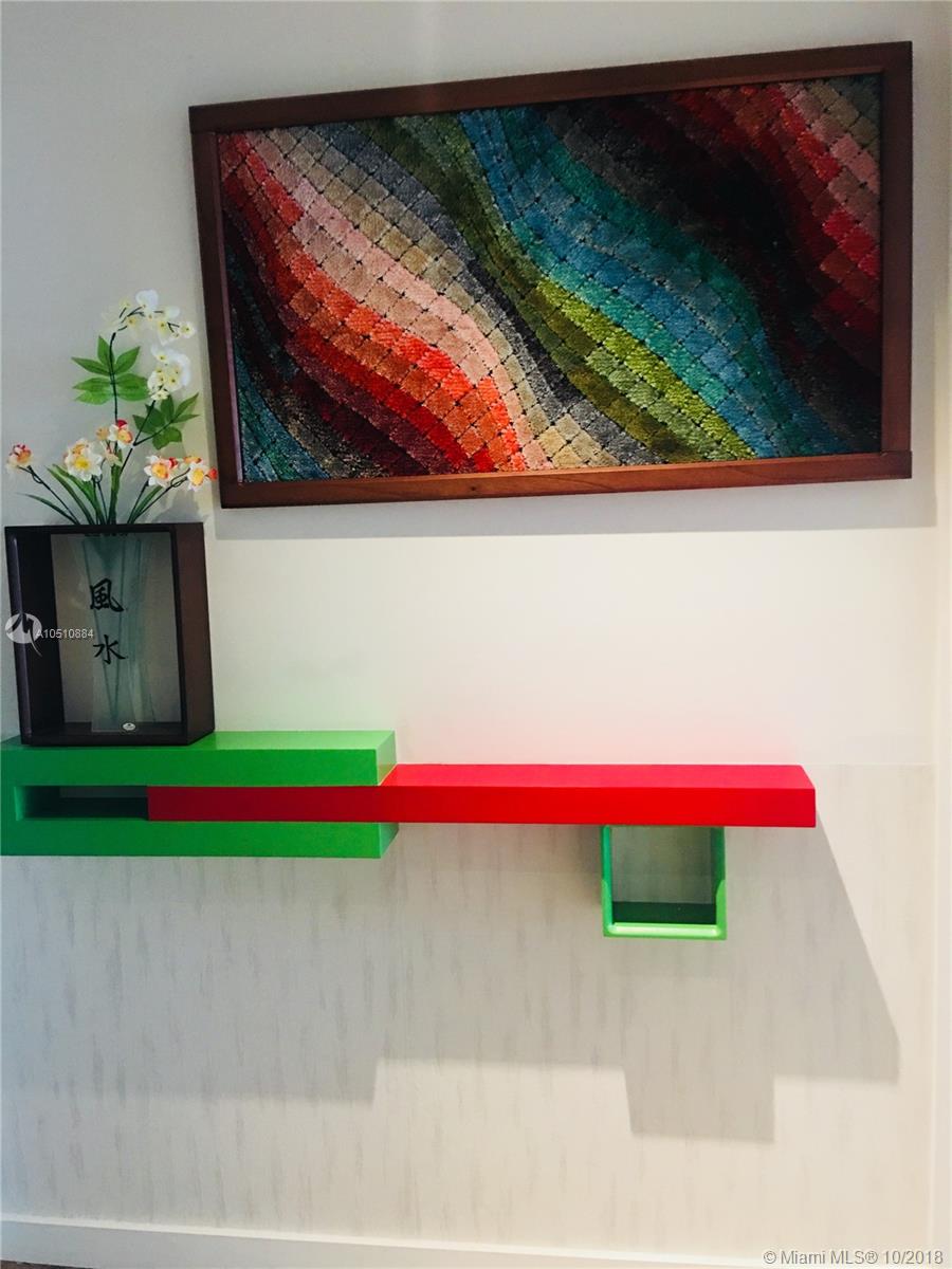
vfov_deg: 61.7
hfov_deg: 48.2
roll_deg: +2.5
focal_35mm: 29
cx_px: 476
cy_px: 634
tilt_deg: -5.5
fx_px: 1063
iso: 80
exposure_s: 1/15
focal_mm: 4.15
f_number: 2.2
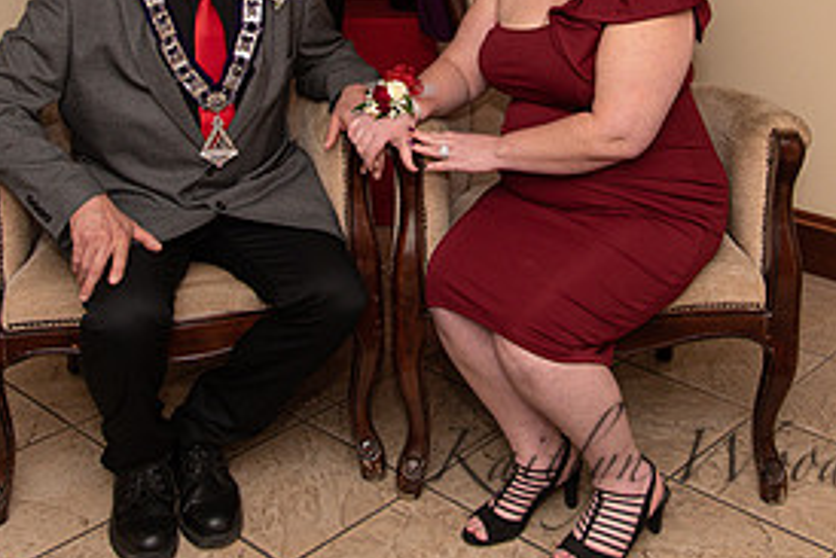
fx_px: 1208
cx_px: 430
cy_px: -14
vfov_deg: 24.7
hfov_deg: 38.2
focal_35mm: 52
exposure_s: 1/200
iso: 800
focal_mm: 24
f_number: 4
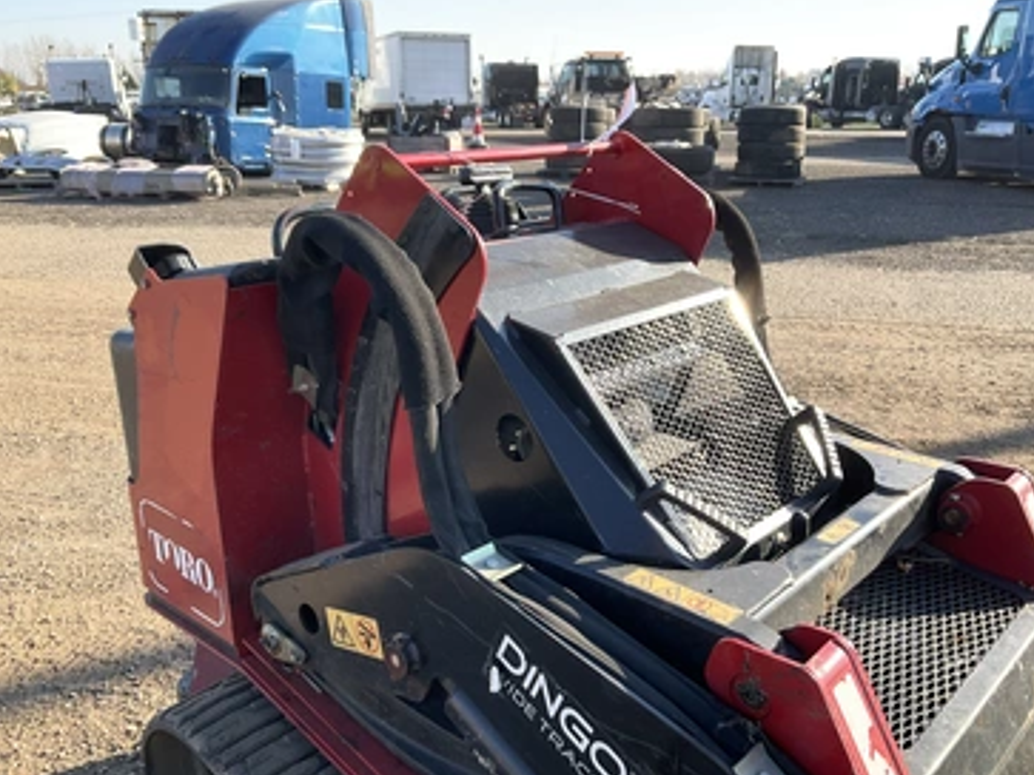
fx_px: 956
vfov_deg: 44.1
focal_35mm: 32
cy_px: 393
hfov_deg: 56.8
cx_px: 544
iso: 25
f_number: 1.8
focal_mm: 3
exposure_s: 1/495
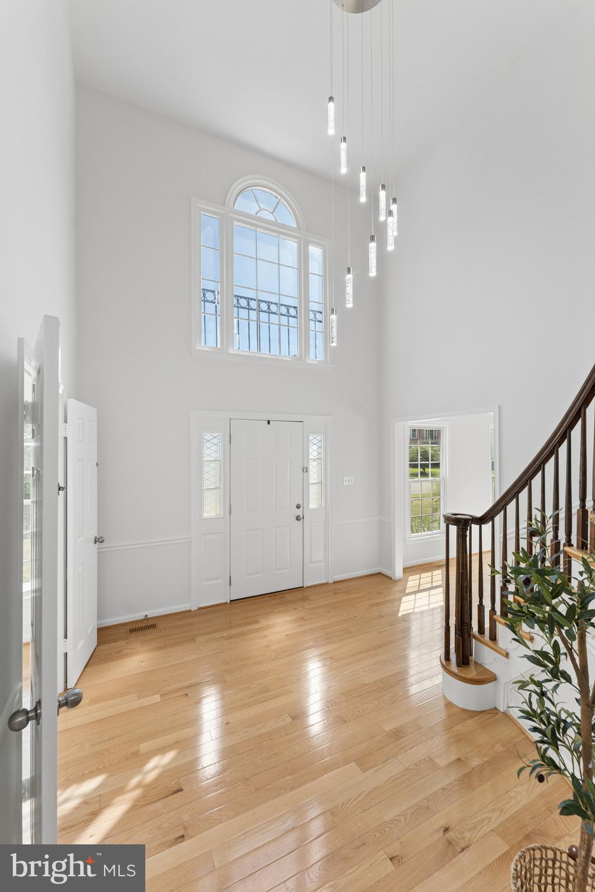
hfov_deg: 81.2
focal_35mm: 14
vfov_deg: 104.3
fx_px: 347
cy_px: 446
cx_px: 298
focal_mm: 14
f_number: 7.1
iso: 1250
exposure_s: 1/800
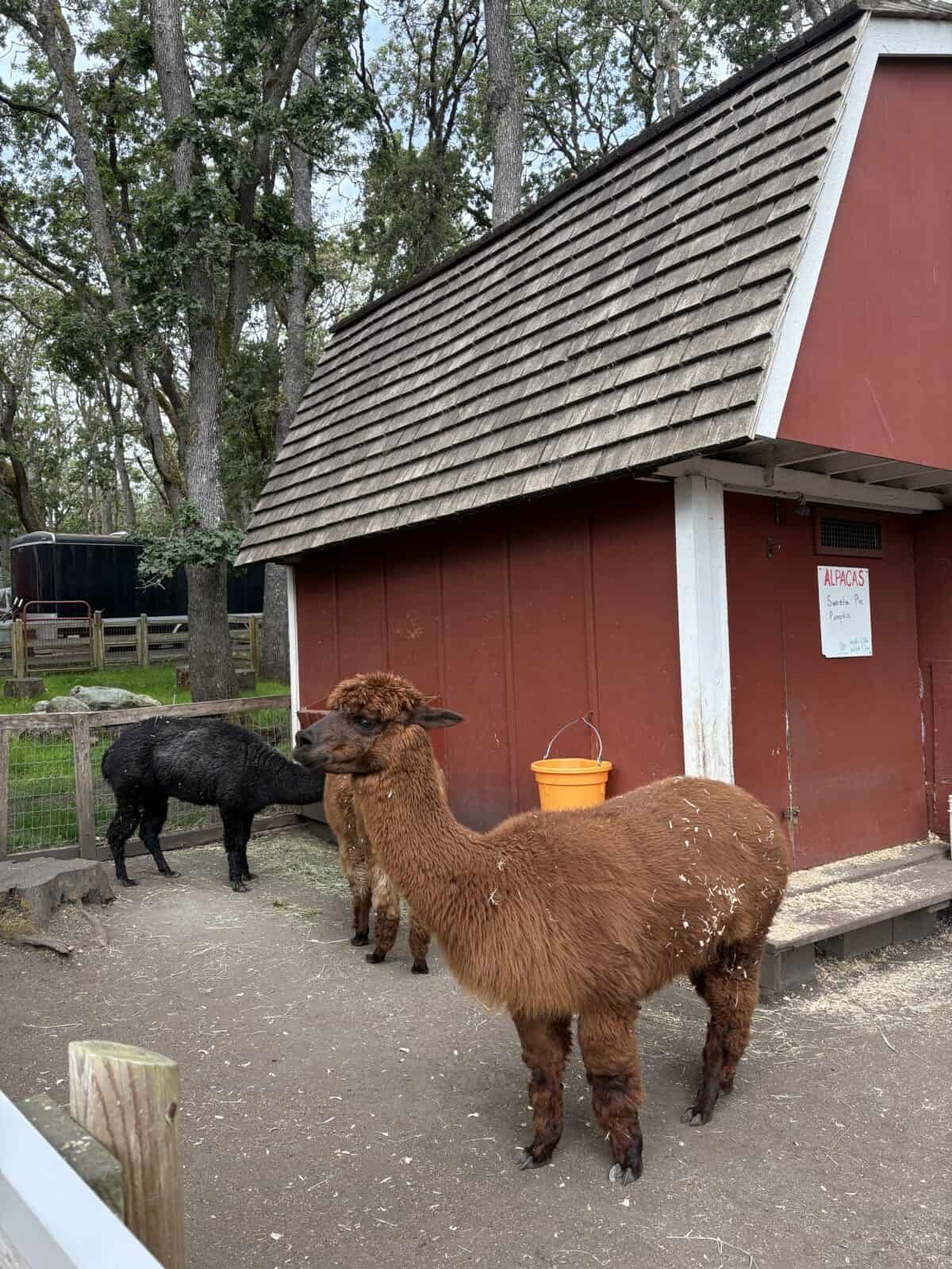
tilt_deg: +0.9
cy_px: 634
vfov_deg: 67.3
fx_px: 953
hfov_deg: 53.1
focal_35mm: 26
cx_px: 476
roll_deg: +2.5
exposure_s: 1/496
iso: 64
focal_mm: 5.96
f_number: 1.6
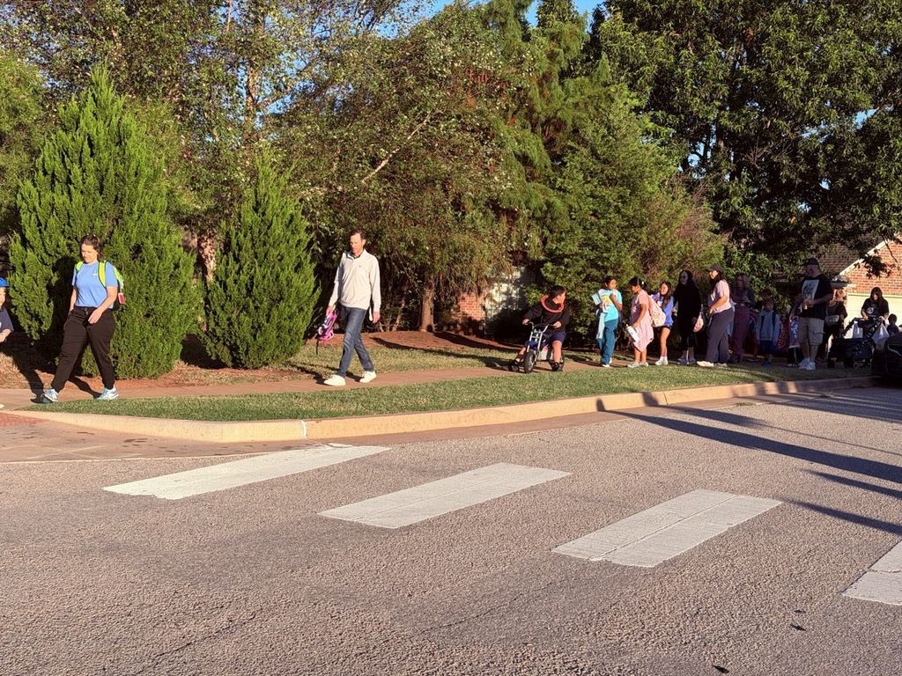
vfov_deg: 30.3
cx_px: 451
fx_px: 1251
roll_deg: -1.8
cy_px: 338
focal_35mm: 48
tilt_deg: -3.8
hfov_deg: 39.7
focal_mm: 6.76
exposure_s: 1/2762
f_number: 1.78
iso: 64
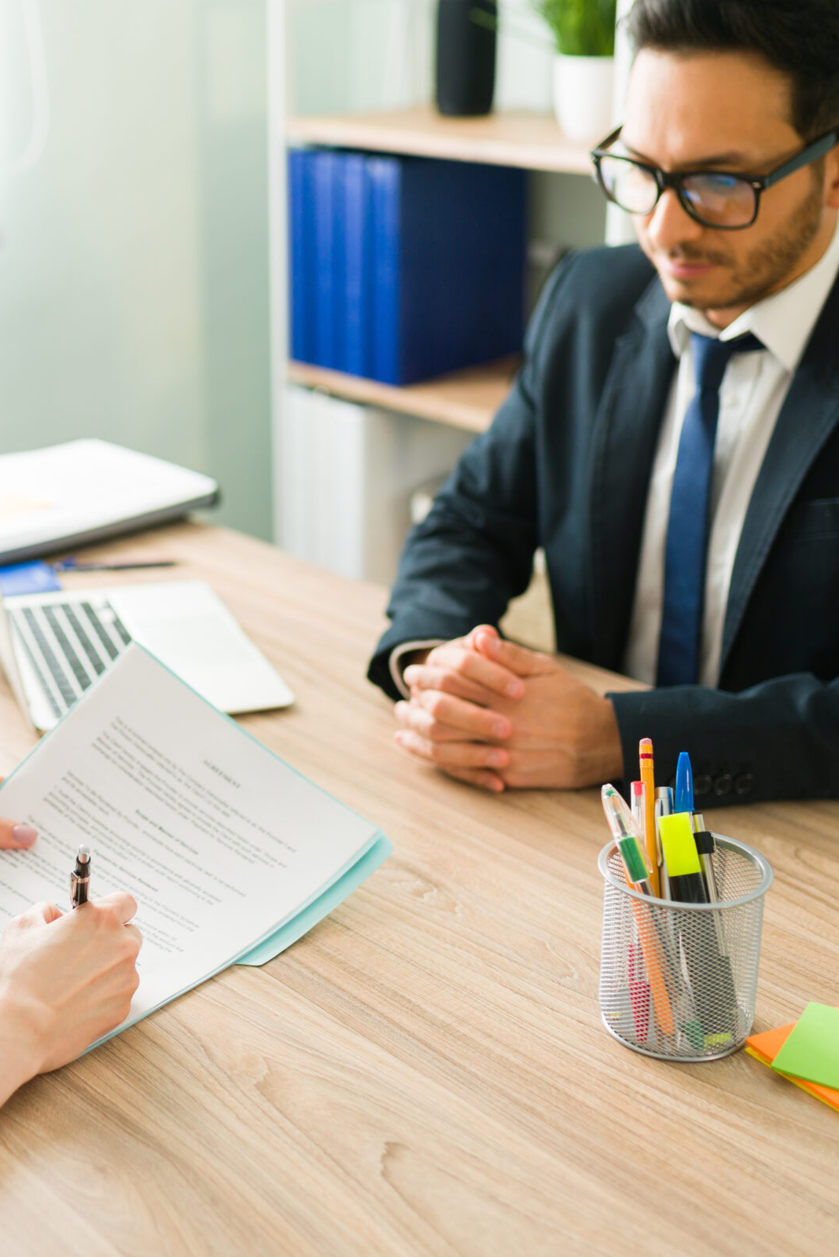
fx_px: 1957
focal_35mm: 56
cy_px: 643
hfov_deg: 23.6
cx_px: 110
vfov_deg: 35.6
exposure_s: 1/160
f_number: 1.8
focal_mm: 35
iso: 250
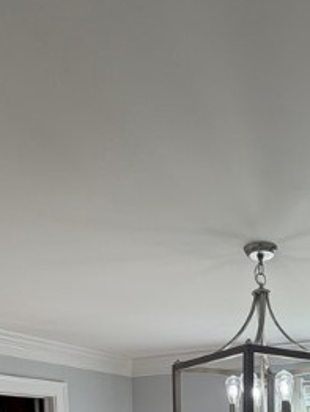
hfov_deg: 34.1
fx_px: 489
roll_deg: -0.1
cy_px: 484
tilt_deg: -4.9
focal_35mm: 41
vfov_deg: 36.3
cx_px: 249
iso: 25
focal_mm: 2.22
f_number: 2.2
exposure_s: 1/120
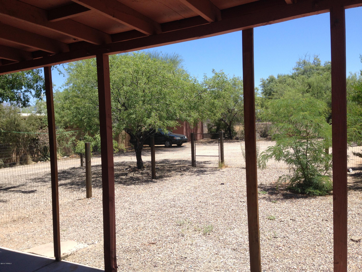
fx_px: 345
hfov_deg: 55.4
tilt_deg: -4.0
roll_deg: +2.4
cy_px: 136
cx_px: 181
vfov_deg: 42.9
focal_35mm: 33
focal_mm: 4.12
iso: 50
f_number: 2.4
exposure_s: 1/1085
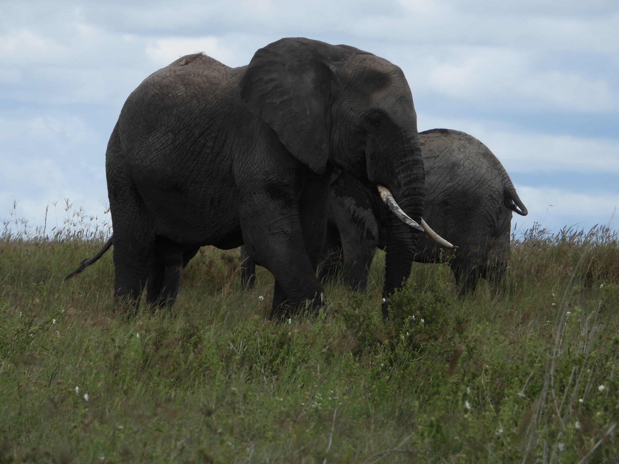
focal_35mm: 533
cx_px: 310
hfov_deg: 3.7
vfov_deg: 2.8
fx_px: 9531
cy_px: 232
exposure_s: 1/640
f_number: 5
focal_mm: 95.8
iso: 100
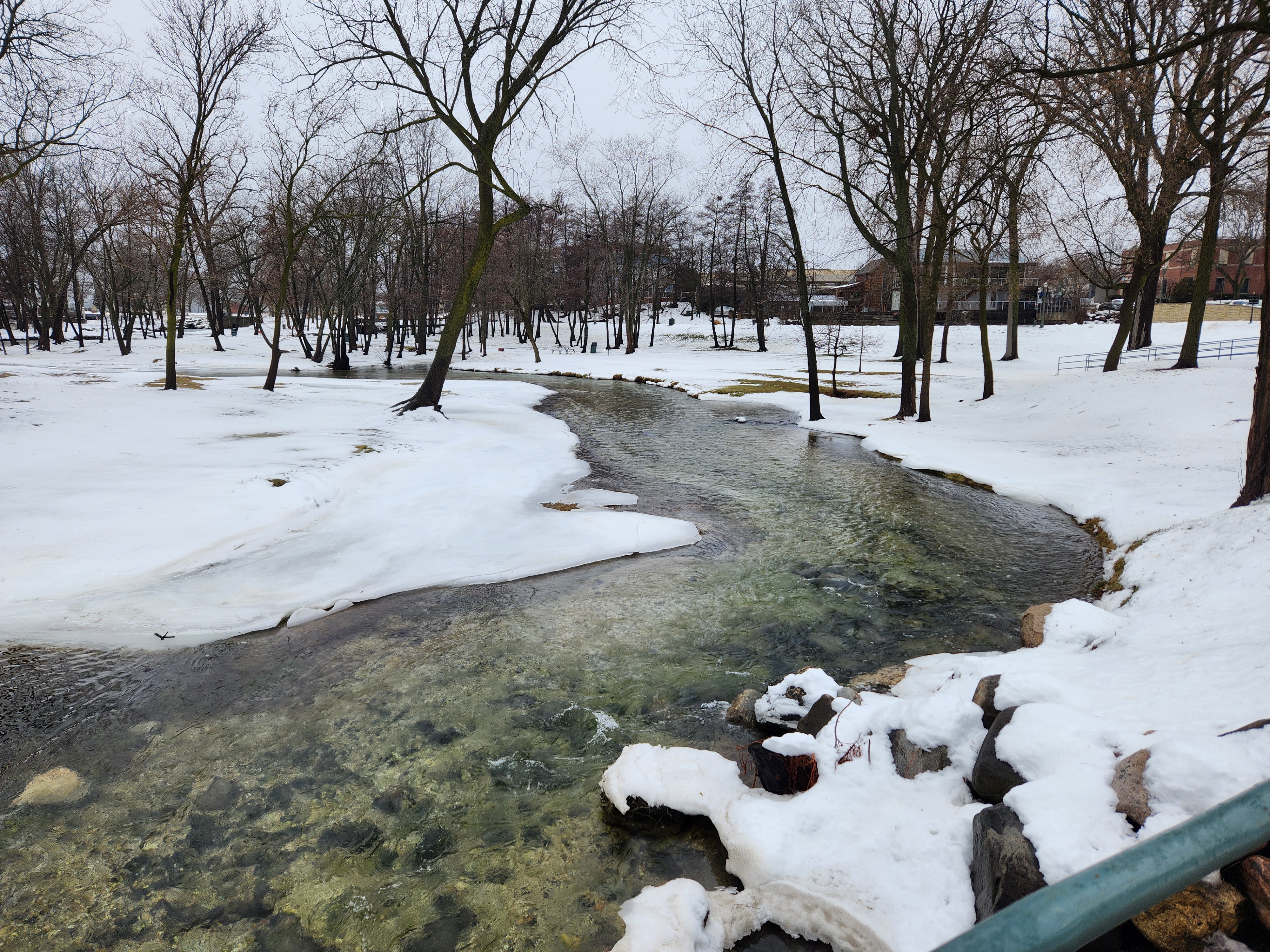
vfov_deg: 58.9
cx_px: 635
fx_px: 844
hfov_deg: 73.9
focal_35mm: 23
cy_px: 476
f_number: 1.8
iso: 20
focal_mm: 5.4
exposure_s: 1/654
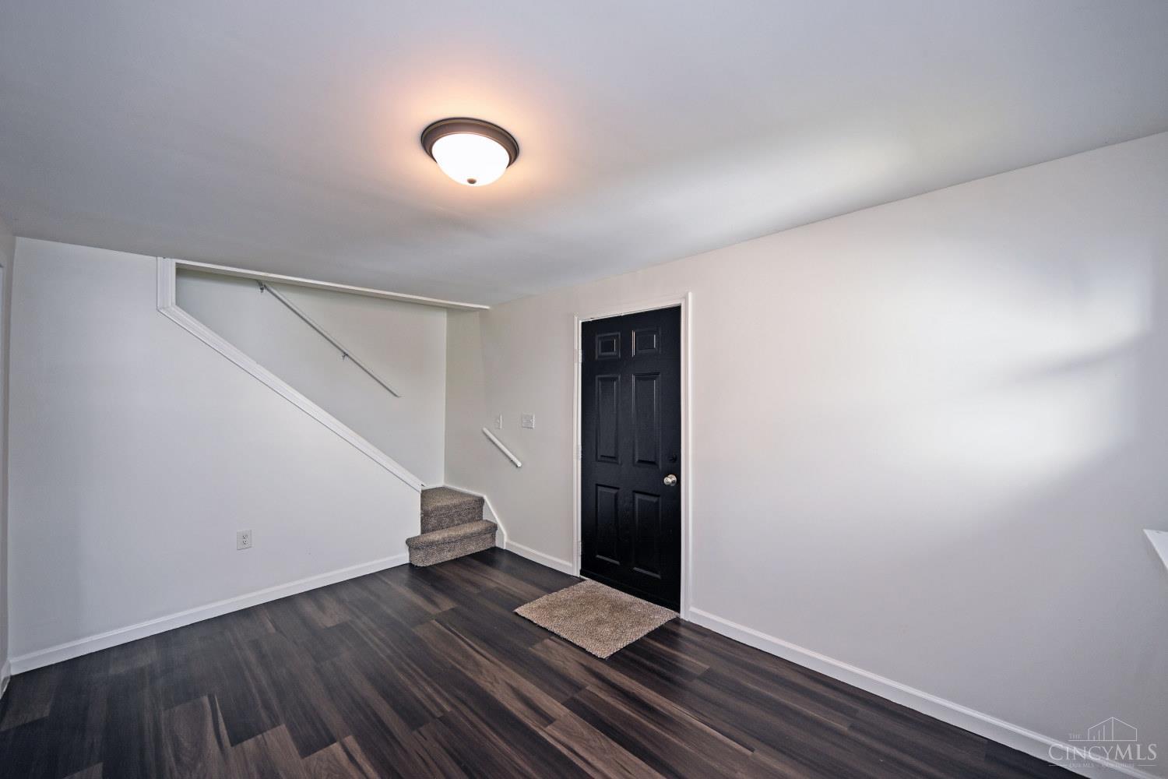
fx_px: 454
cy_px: 390
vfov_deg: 81.2
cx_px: 584
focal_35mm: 14
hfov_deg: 104.3
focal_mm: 14
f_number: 4
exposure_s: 1/60
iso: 360
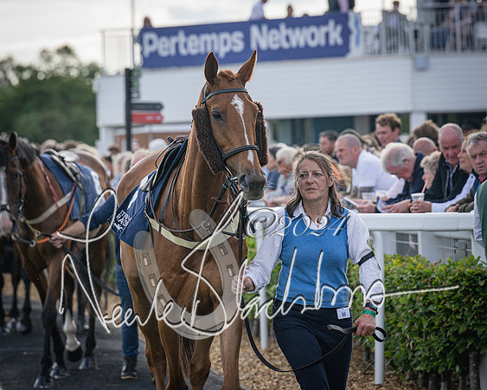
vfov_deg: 6.8
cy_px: 195
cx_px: 244
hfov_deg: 8.5
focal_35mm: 228
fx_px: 3279
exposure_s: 1/2000
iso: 400
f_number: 4
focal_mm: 135
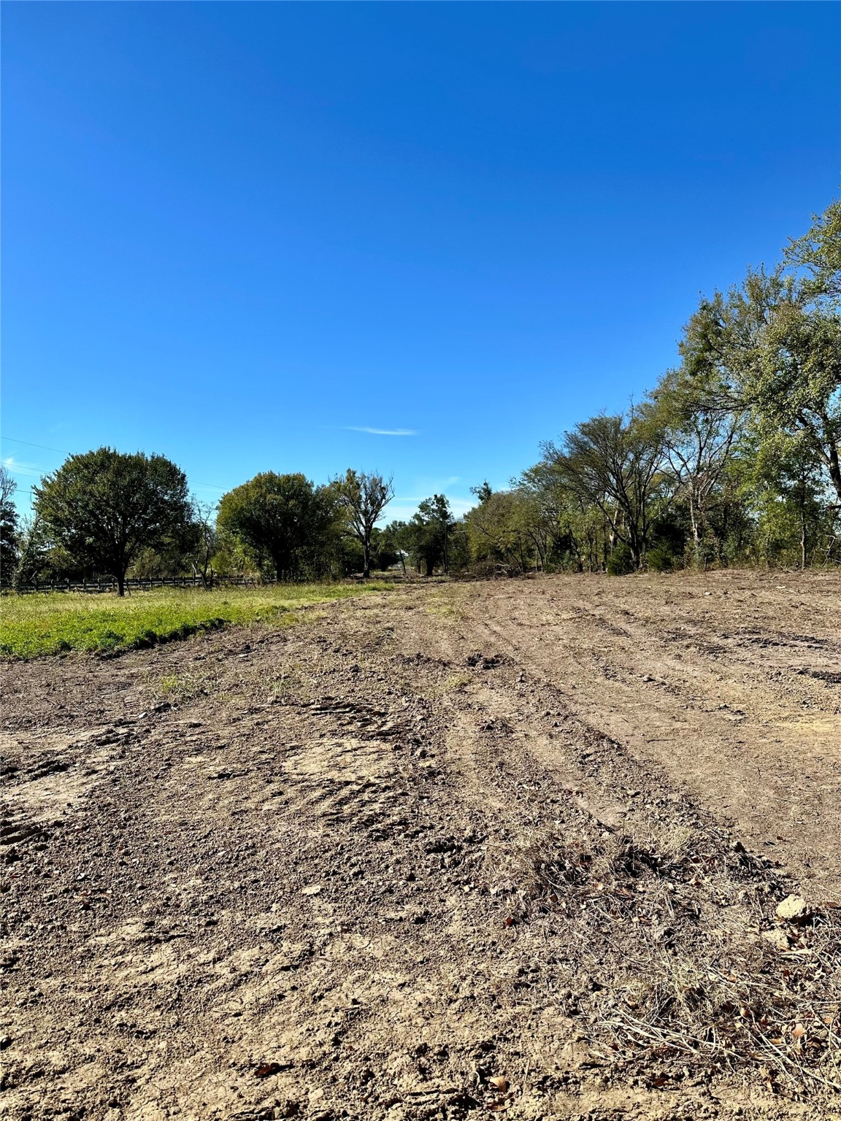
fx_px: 777
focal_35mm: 24
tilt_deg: -0.3
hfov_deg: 56.8
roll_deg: +1.0
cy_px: 560
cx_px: 420
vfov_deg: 71.6
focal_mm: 6.86
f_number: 1.78
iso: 80
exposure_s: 1/3861
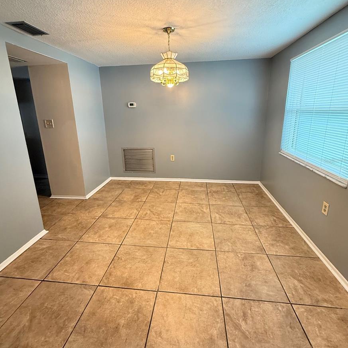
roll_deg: +1.3
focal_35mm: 17
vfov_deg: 83.8
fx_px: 193
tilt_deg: -13.8
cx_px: 173
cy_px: 160
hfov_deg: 84.0
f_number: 2.2
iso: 500
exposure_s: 1/60
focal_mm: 2.22
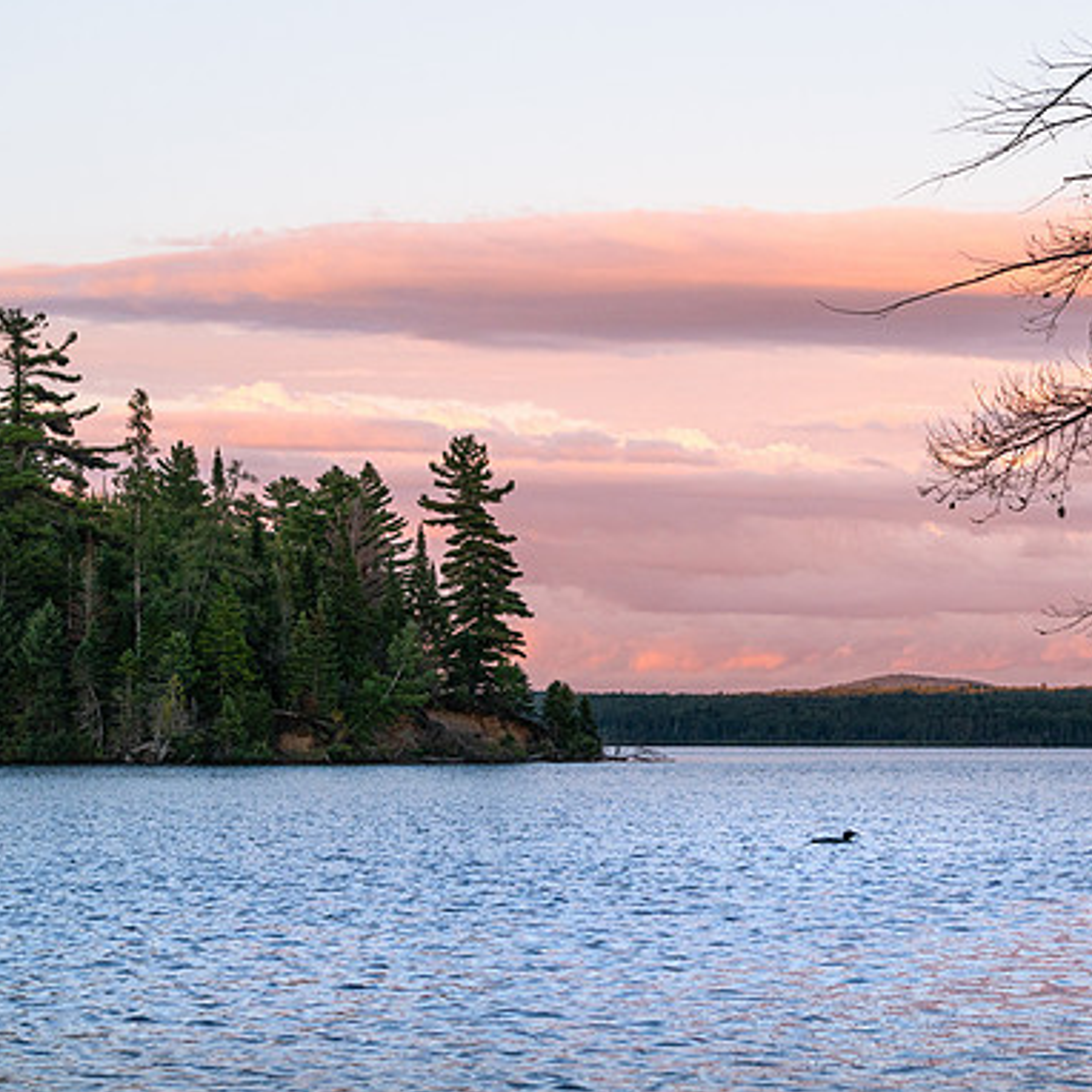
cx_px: 795
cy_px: 547
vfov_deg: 16.0
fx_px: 3890
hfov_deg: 15.9
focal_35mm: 109
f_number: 8
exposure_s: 1/160
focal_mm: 55
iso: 400
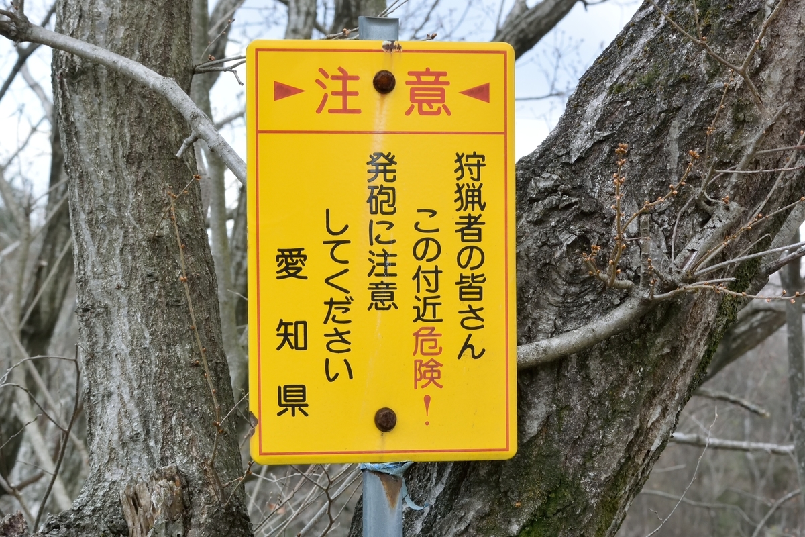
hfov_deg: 10.9
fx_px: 4226
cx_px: 402
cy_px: 268
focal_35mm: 189
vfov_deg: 7.3
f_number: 10
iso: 400
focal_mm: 70
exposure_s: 1/160
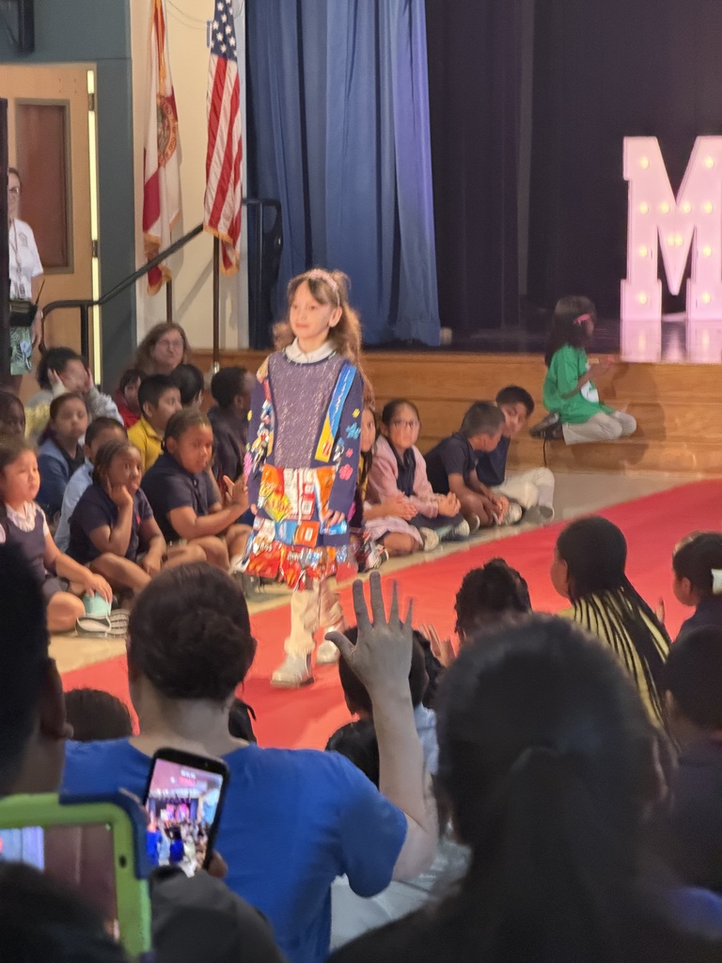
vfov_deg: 19.6
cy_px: 482
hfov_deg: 14.8
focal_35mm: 100
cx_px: 361
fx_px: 2781
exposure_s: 1/40
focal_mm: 16.89
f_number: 2.8
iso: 1250
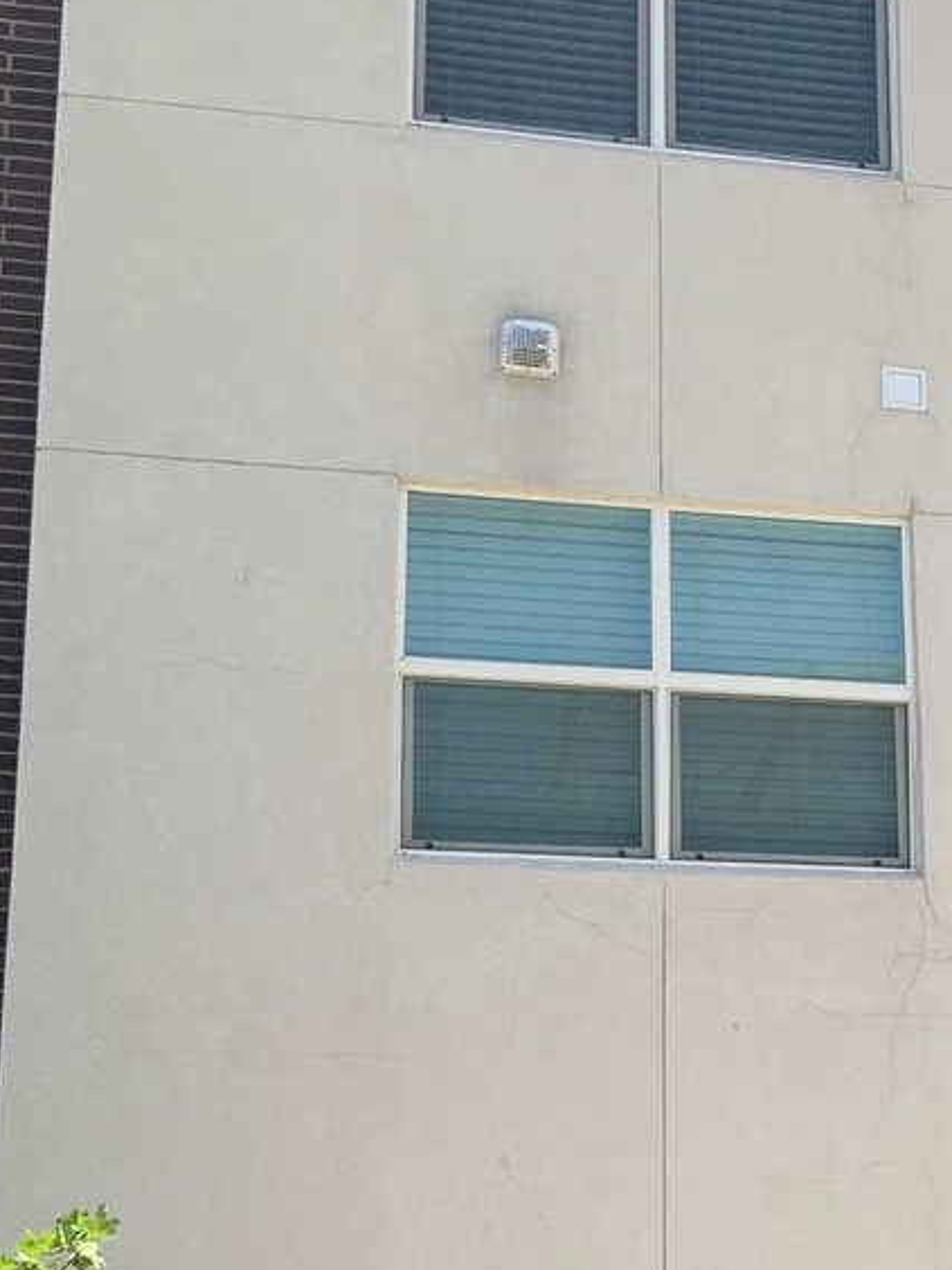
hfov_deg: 18.0
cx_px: 1024
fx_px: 2897
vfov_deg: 24.5
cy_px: 923
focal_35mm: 79
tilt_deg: +17.0
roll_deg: +3.1
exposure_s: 1/1195
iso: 16
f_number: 1.8
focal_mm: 3
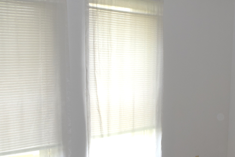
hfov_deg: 30.2
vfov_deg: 20.5
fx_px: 418
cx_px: 207
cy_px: 163
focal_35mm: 64
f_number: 5.6
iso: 500
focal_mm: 18
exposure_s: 1/125
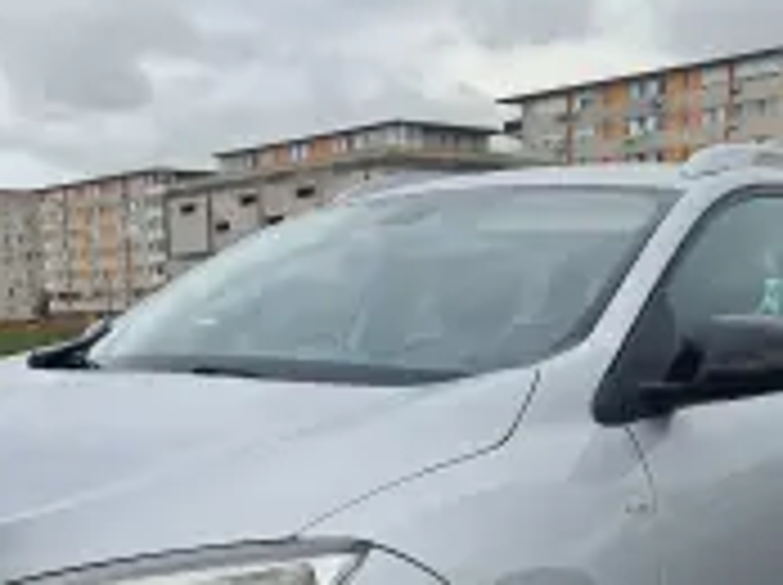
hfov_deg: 34.2
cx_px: 297
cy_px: 562
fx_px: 1265
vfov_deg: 25.0
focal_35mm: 56
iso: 50
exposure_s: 1/397
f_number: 1.8
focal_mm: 4
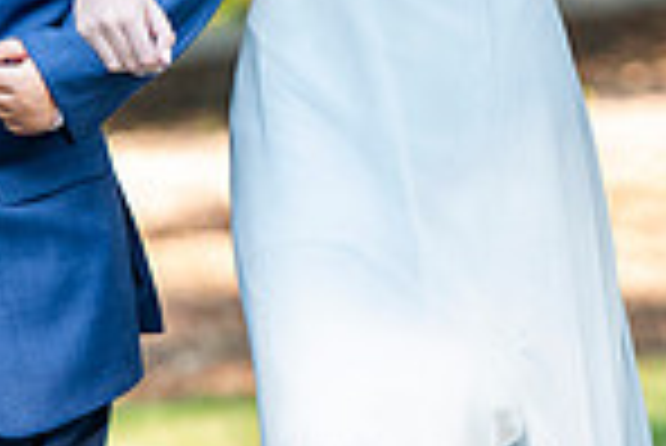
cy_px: -246
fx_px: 10888
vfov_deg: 2.3
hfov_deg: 3.5
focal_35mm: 588
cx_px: 392
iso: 800
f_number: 3.2
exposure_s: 1/800
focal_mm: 150
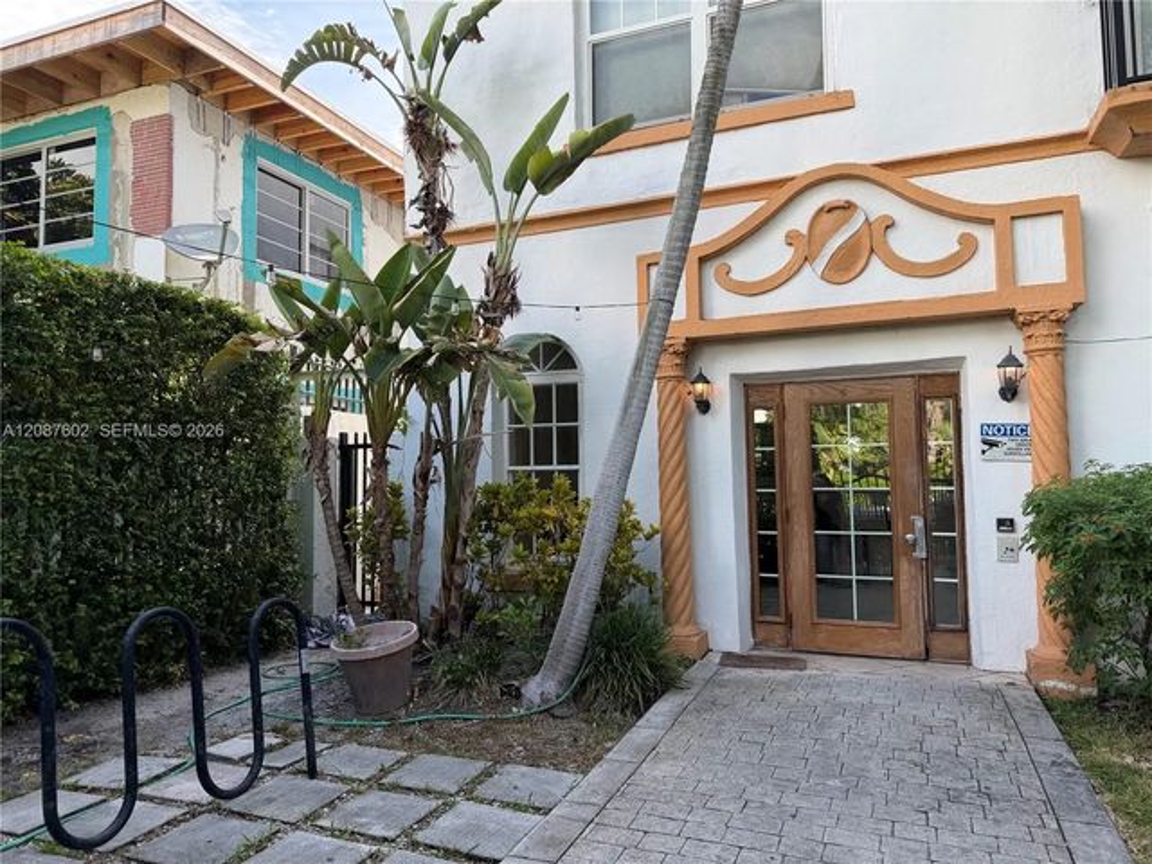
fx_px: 799
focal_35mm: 24
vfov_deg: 56.8
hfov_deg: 71.6
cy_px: 432
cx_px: 576
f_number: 1.78
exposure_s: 1/742
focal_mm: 6.76
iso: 80
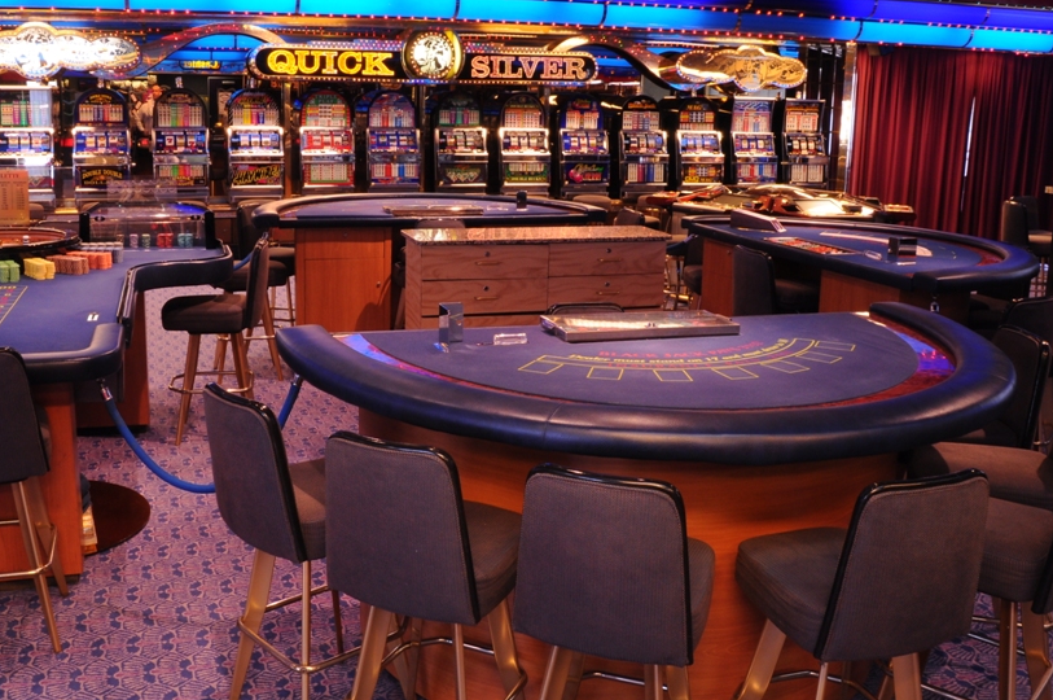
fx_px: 993
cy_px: 302
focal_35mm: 34
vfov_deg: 38.7
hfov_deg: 55.7
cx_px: 469
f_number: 20
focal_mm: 18
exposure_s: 1.6
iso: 320
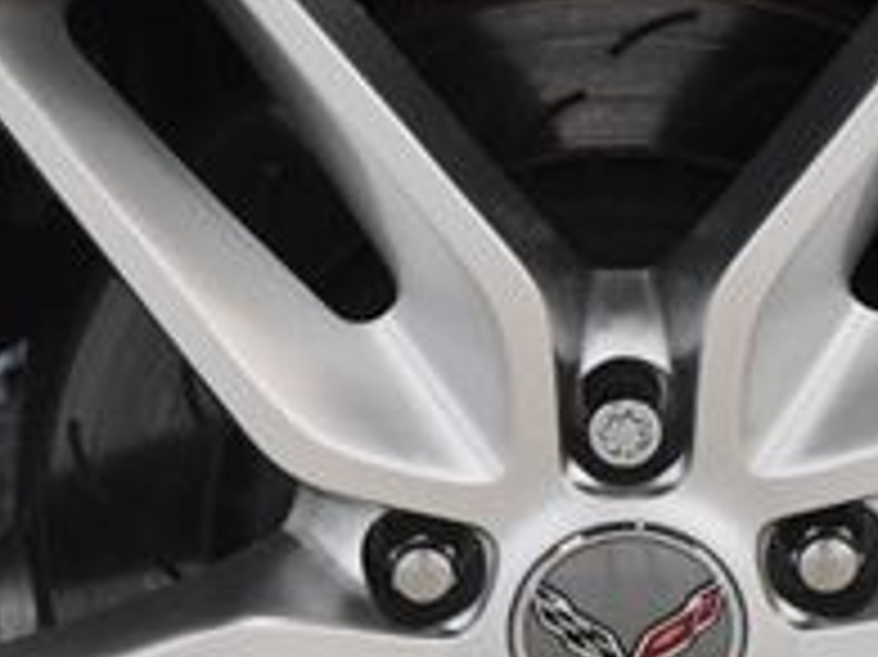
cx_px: 612
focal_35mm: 237
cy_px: 540
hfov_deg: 8.4
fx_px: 6008
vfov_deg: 6.3
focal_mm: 50
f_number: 4.8
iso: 3200
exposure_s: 1/100
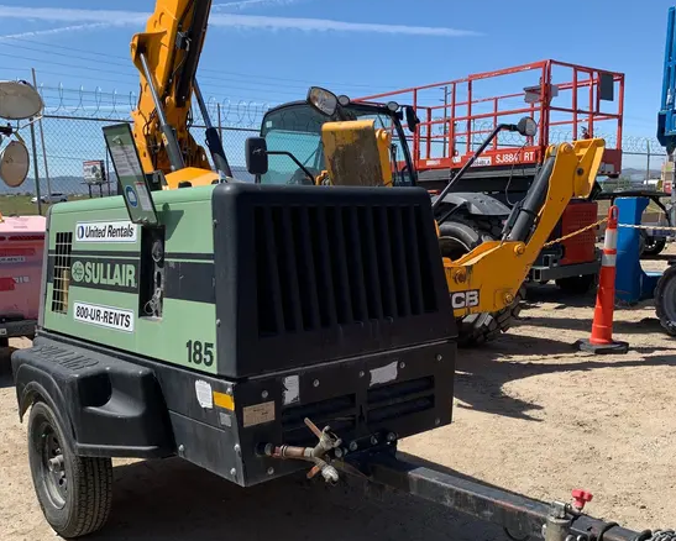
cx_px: 339
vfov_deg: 43.1
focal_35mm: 34
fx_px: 680
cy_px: 337
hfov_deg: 52.8
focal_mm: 4.25
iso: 25
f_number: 1.8
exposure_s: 1/2075
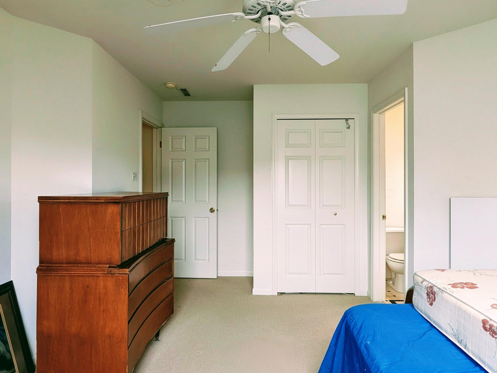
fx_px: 230
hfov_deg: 94.5
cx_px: 248
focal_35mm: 16
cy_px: 186
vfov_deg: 78.1
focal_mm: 2.22
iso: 47
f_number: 2.2
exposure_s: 1/30
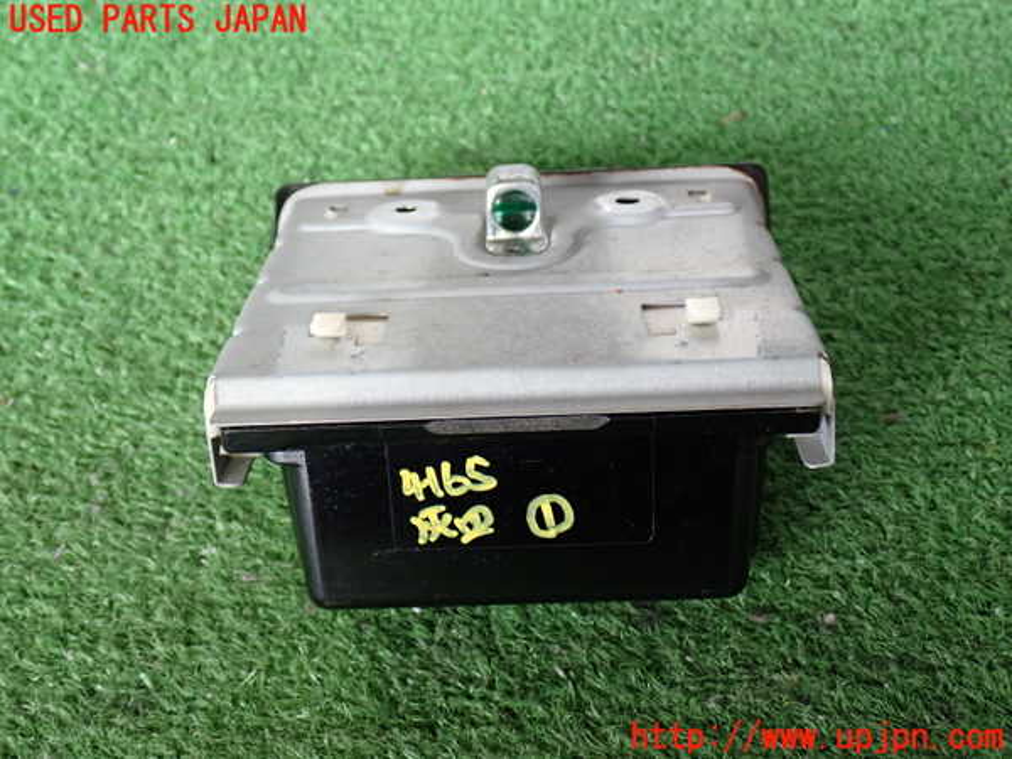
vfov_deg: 32.9
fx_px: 1286
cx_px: 506
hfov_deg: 42.9
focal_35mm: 44
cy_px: 380
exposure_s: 1/40
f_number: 2.9
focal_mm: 7.84
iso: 250
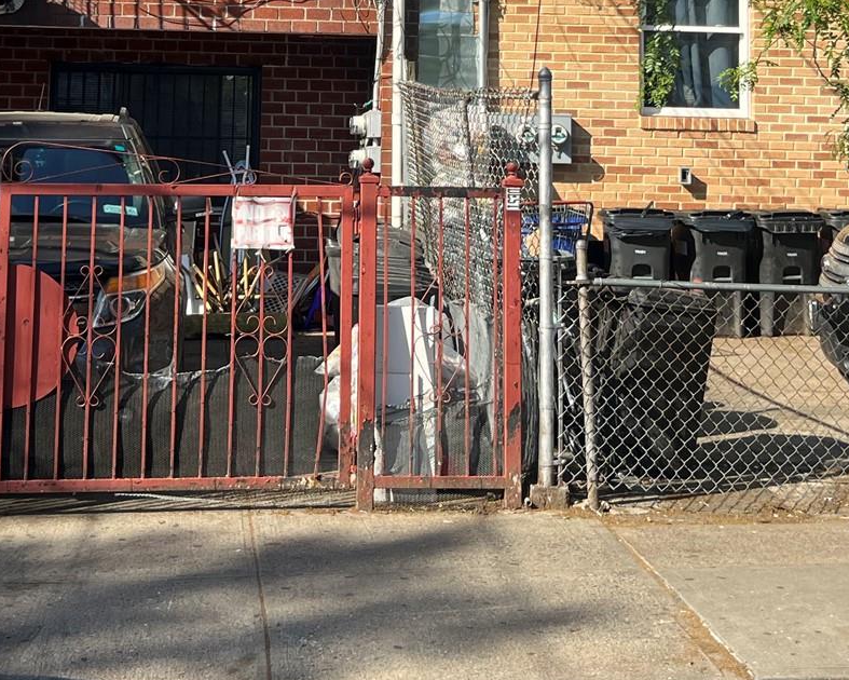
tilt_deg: +5.0
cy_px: 15
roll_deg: -0.4
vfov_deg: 22.4
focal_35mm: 66
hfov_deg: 28.7
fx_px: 1659
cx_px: 357
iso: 50
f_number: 1.5
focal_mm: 5.7
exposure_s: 1/1326
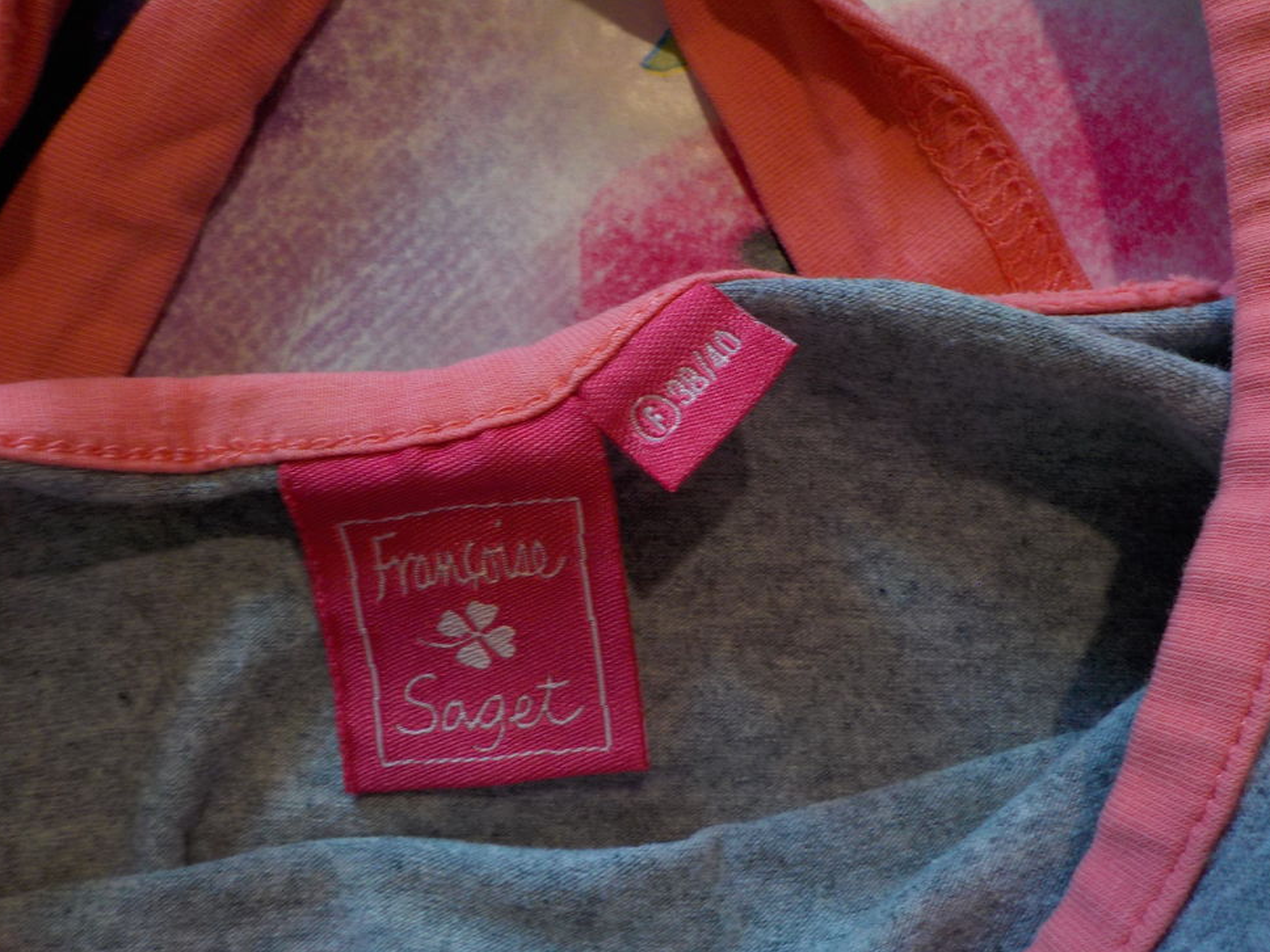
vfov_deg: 45.4
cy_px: 480
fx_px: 1137
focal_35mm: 31
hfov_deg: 58.3
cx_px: 623
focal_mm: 4.1
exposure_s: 1/30
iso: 125
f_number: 3.3
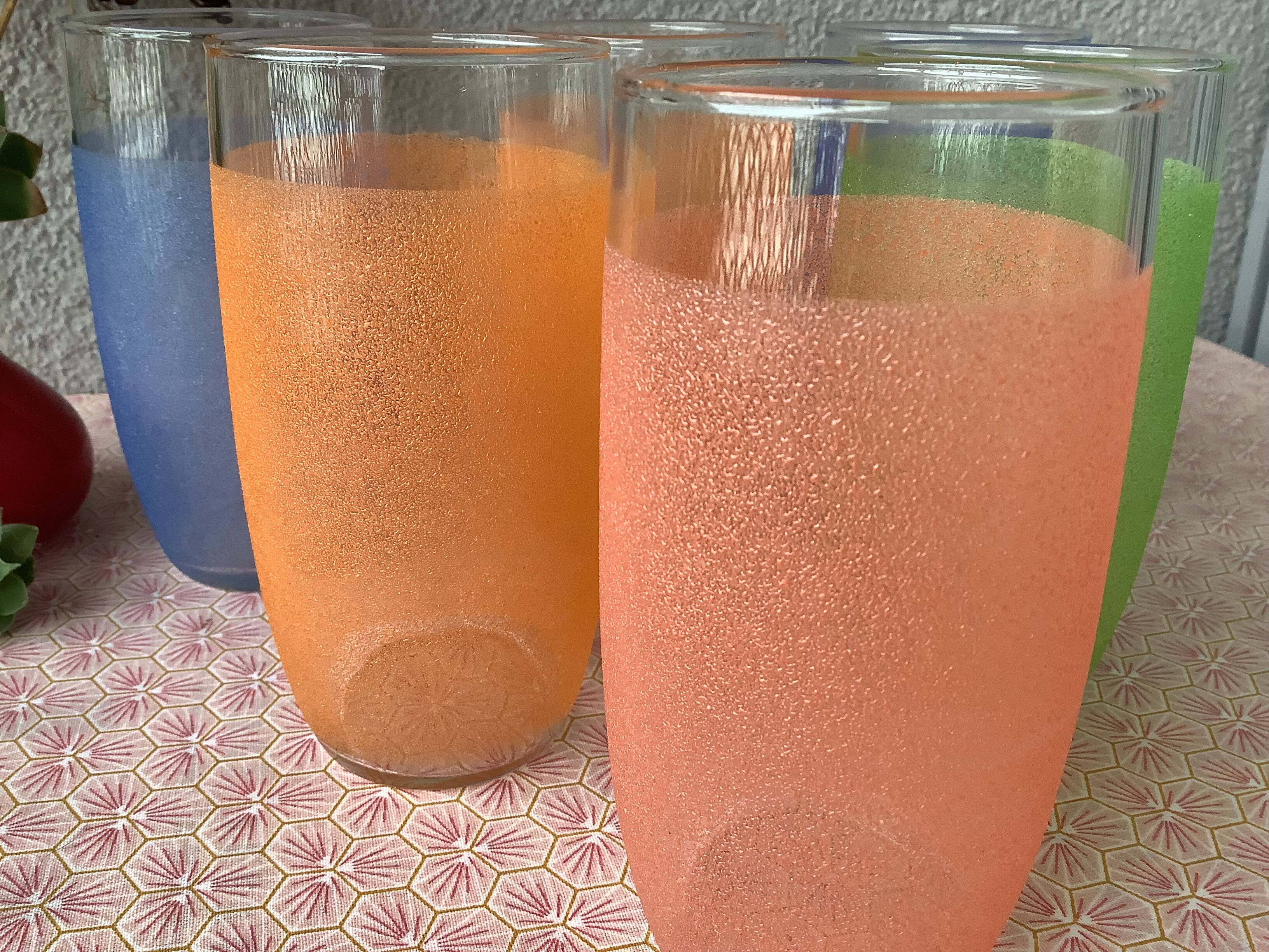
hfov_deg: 58.4
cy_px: 476
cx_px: 634
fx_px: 1136
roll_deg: -0.7
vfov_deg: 45.4
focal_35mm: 31
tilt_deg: -21.8
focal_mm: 3.3
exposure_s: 1/60
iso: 80
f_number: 2.4
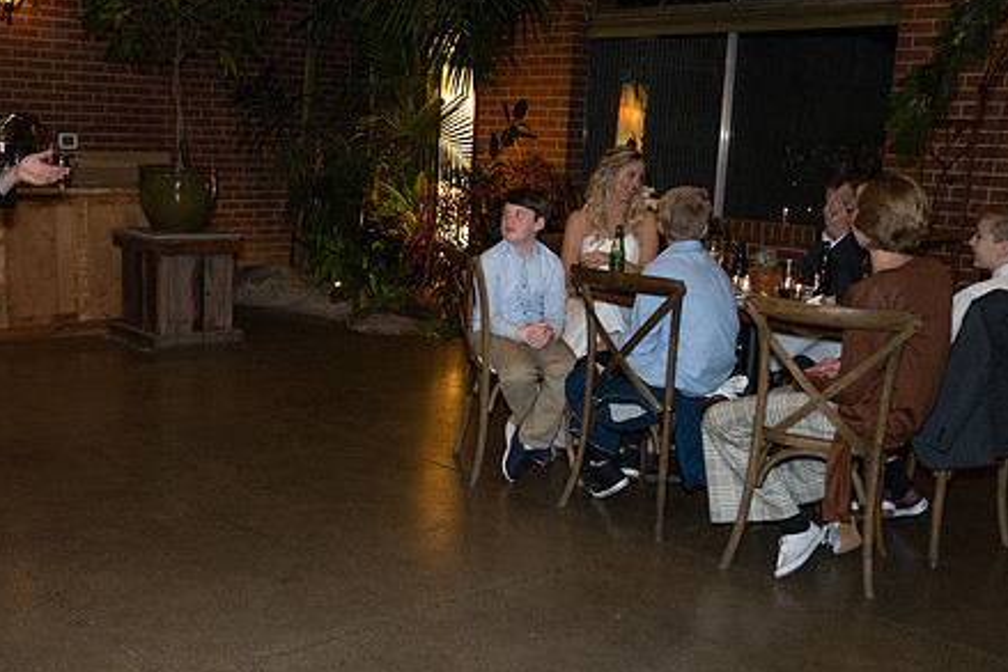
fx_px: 1148
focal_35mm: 41
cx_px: 399
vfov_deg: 32.6
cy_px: 377
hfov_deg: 47.1
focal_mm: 29
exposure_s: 1/125
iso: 2000
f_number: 2.8
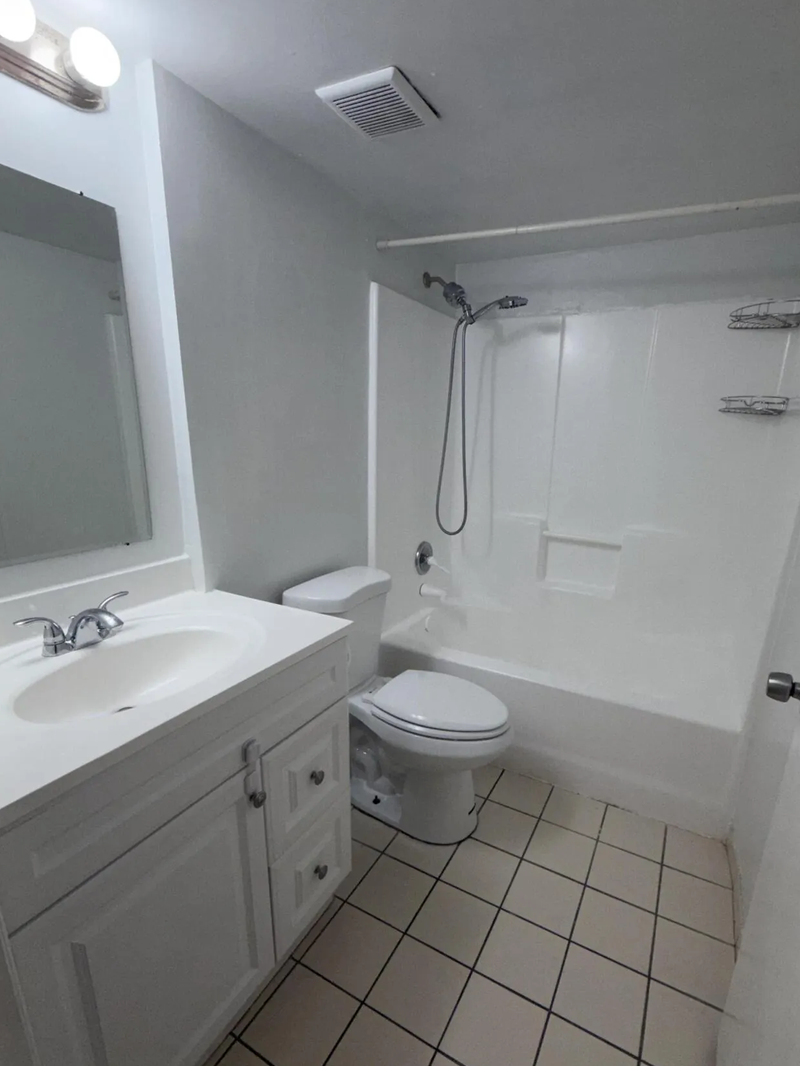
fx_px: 524
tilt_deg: -15.7
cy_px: 570
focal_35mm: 17
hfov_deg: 74.6
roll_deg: -1.6
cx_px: 428
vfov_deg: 90.9
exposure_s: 1/120
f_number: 2.2
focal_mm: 2.22
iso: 125
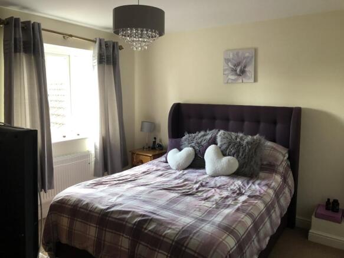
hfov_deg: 63.5
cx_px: 172
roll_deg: -1.0
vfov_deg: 49.7
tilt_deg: -6.5
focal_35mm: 28
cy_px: 129
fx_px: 278
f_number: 1.8
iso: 40
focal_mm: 3.99
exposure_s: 1/15
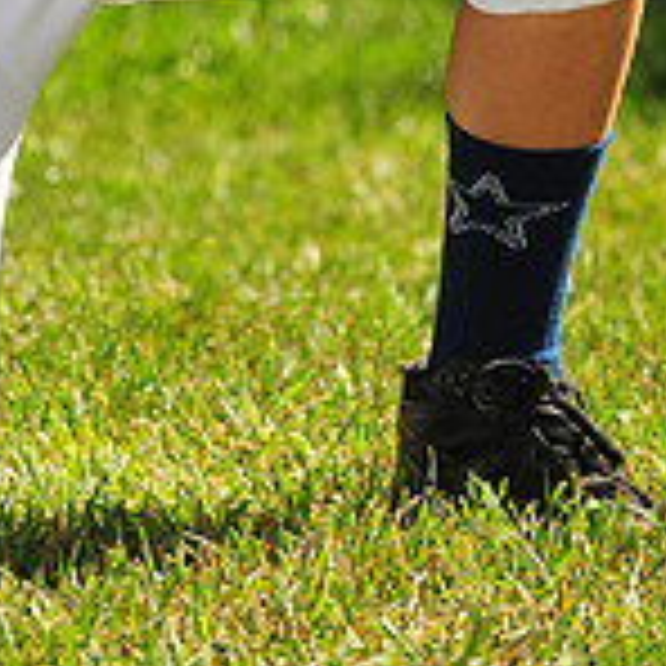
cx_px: 81
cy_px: -477
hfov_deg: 4.0
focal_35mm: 434
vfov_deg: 4.0
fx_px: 9447
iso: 200
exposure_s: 1/800
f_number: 4.5
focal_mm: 130
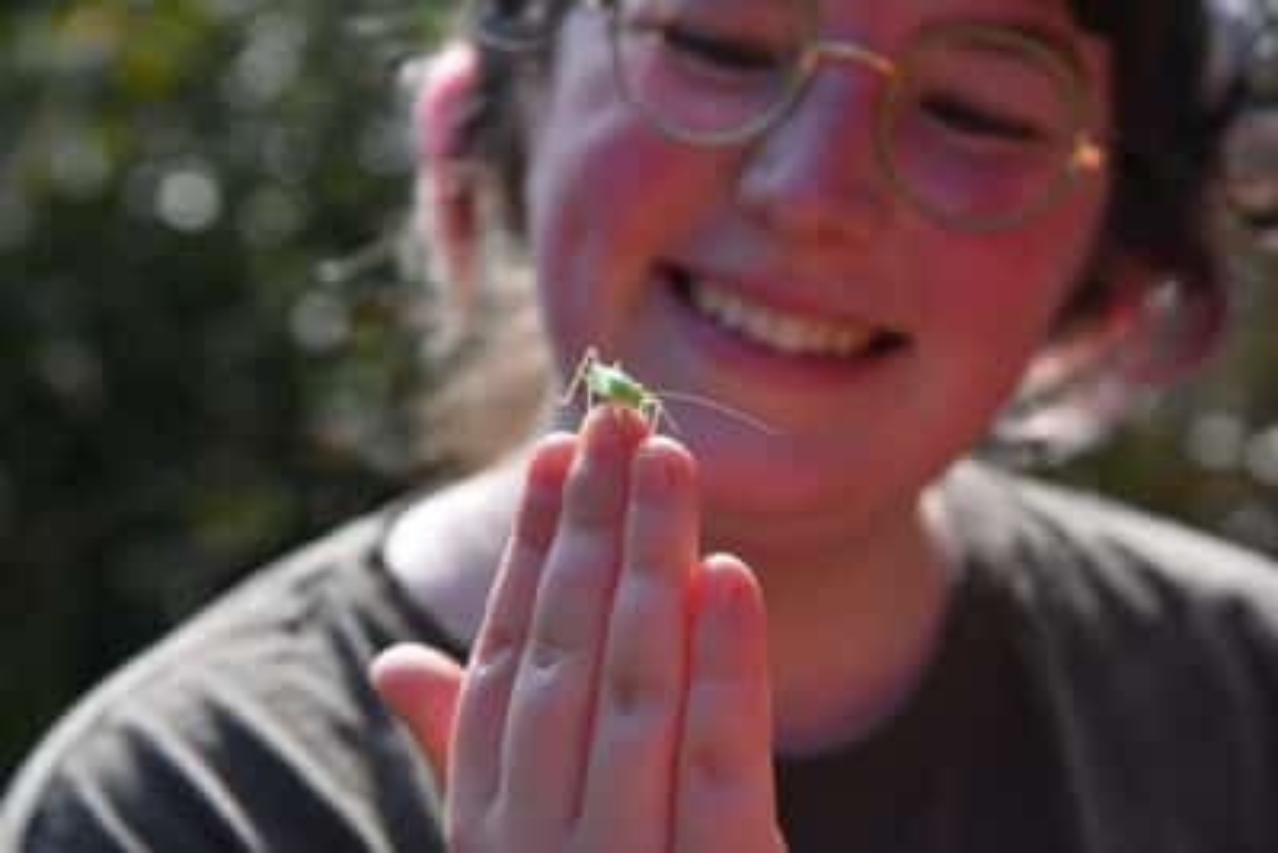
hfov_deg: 19.4
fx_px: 3729
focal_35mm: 105
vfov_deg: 13.1
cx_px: 639
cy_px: 426
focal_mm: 105
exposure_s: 1/800
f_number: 8
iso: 500
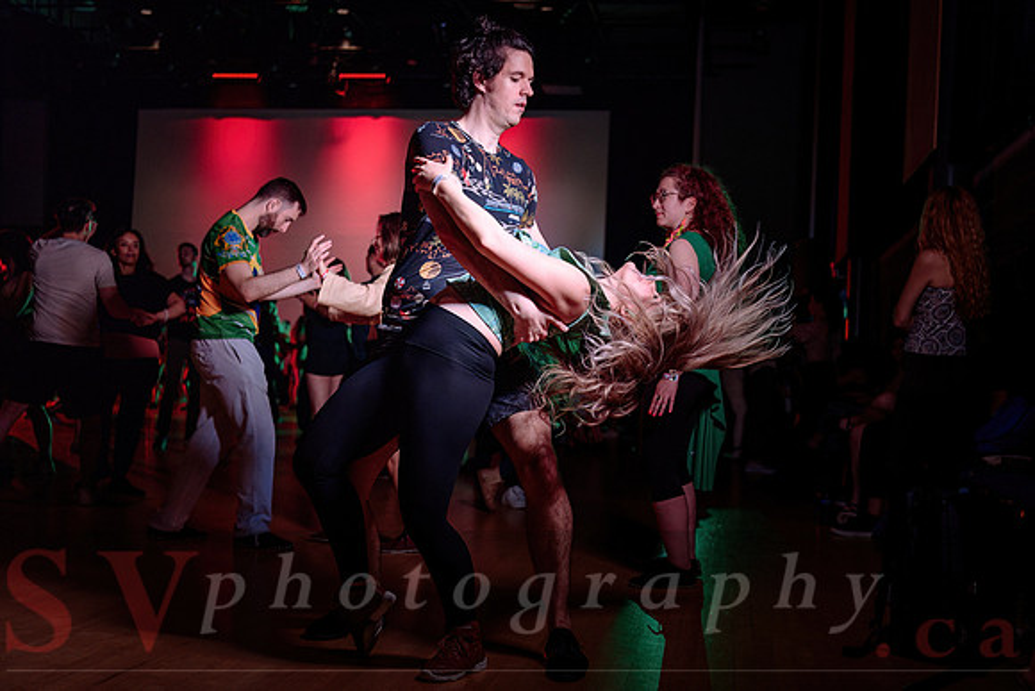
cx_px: 561
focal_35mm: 43
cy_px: 374
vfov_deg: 31.0
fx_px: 1246
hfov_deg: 45.1
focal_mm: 40
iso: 800
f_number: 2.8
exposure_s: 1/125
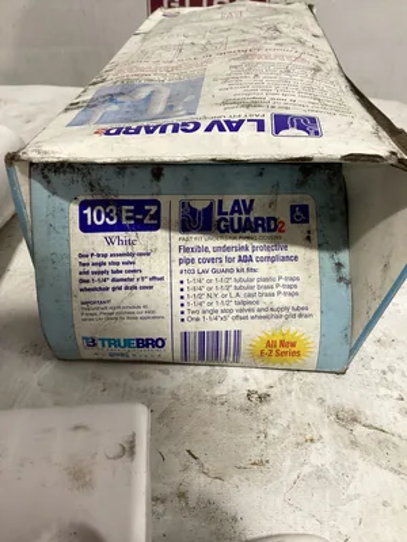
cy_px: 271
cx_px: 204
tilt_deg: -35.3
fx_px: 486
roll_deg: +1.2
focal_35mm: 31
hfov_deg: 45.4
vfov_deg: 58.4
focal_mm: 3.3
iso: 200
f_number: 2.4
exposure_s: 1/50
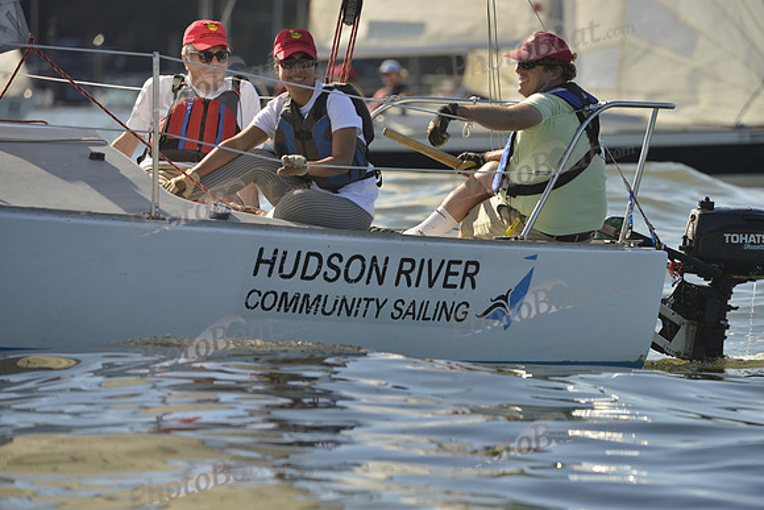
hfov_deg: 7.1
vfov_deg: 4.7
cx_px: 382
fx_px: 6156
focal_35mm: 290
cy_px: 255
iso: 200
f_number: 5.6
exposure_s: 1/1000
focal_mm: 290
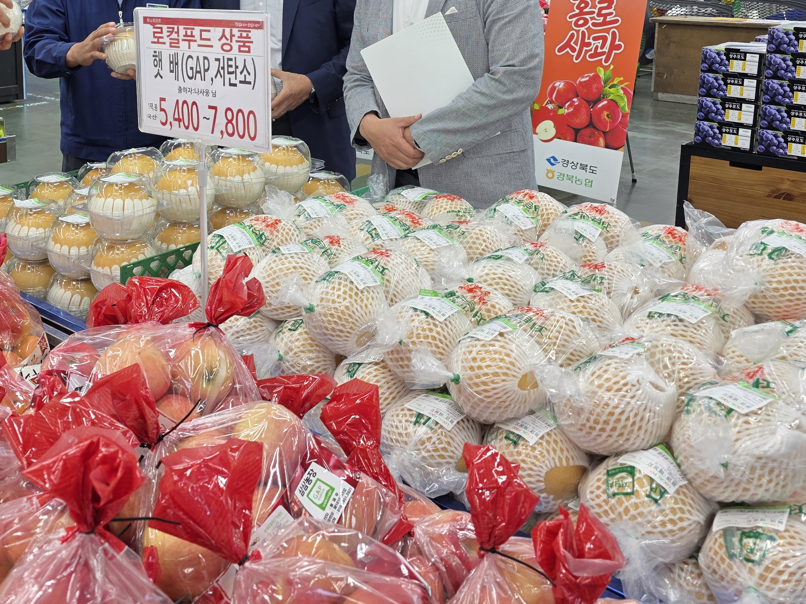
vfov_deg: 35.3
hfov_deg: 46.3
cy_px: 94
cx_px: 207
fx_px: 908
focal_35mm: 39
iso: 50
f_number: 1.7
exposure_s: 1/120
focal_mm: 6.3
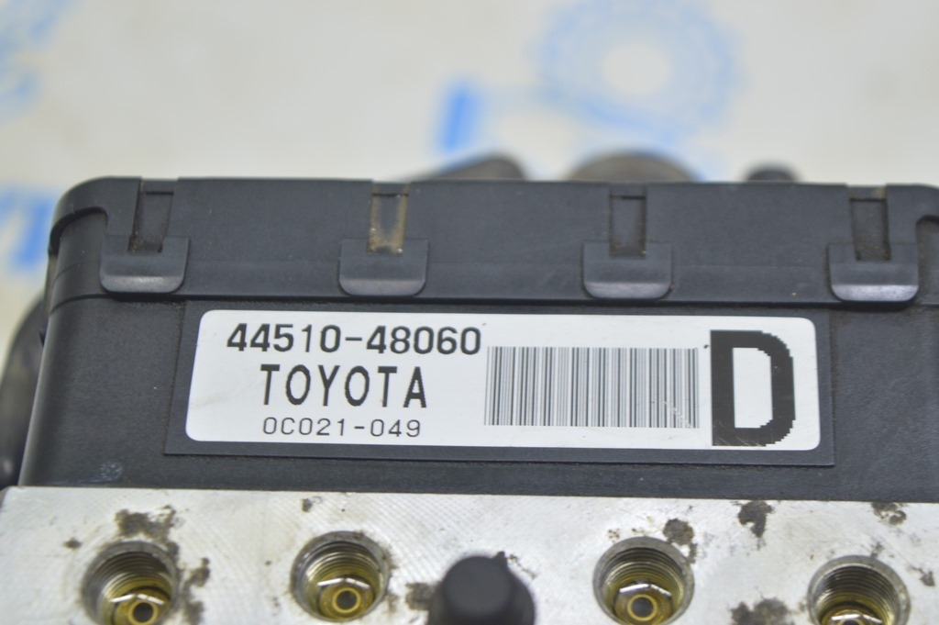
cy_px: 312
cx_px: 470
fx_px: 2150
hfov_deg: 24.6
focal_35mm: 82
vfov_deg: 16.5
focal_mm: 55
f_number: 5.6
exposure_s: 1/20
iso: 400
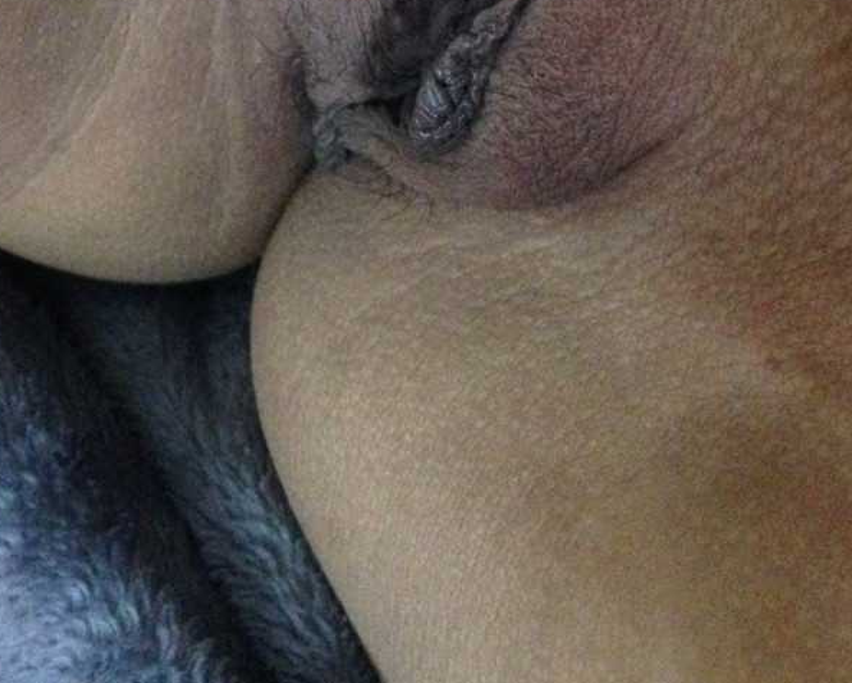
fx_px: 1463
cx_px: 462
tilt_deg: -48.8
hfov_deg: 32.5
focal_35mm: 58
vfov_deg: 25.1
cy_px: 9
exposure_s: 1/15
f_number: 2.4
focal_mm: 4.12
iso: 800
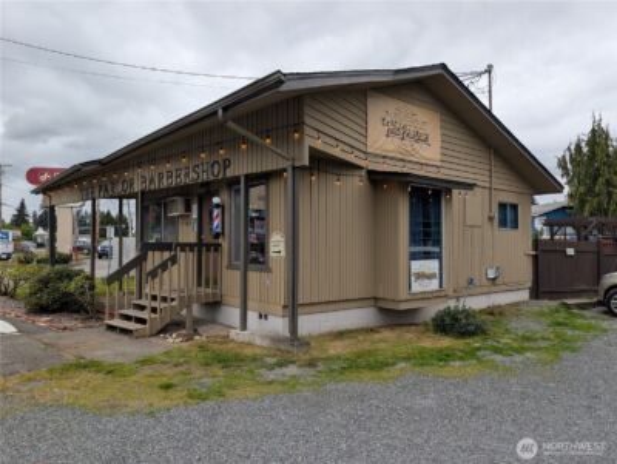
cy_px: 232
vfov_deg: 56.9
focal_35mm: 24
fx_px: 428
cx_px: 308
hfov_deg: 71.5
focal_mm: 6.9
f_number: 1.68
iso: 23
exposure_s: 1/615
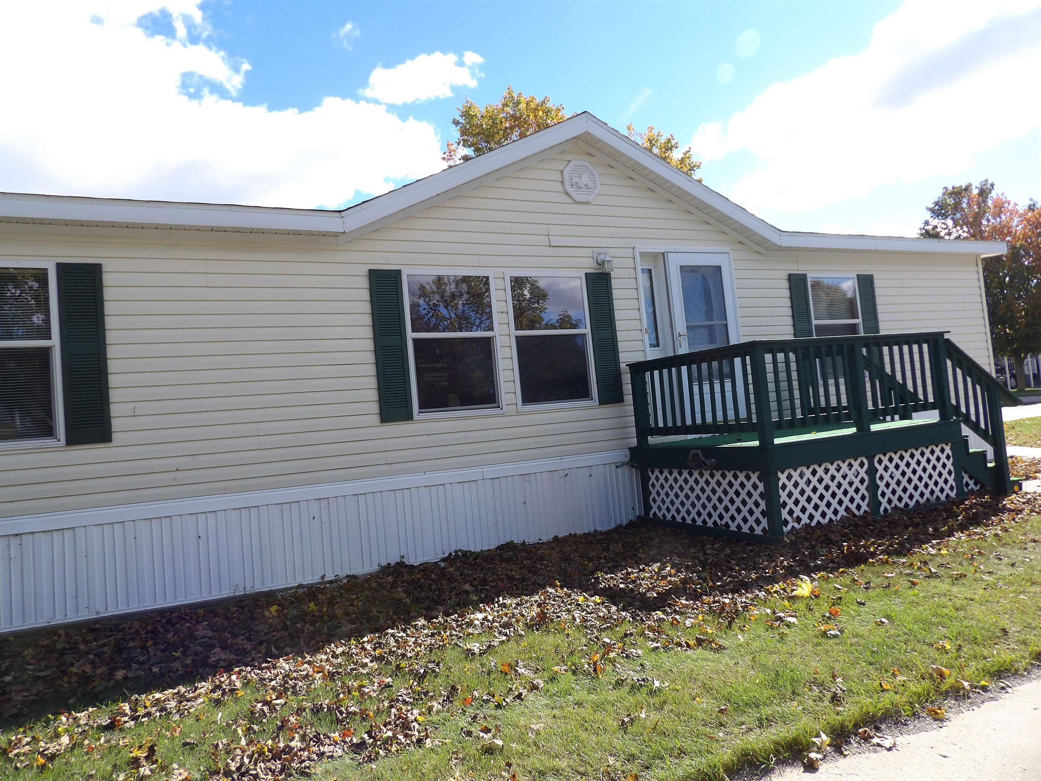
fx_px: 722
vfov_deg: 56.8
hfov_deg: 71.6
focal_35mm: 24
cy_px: 390
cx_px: 520
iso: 100
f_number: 3.2
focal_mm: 4.3
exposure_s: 1/709
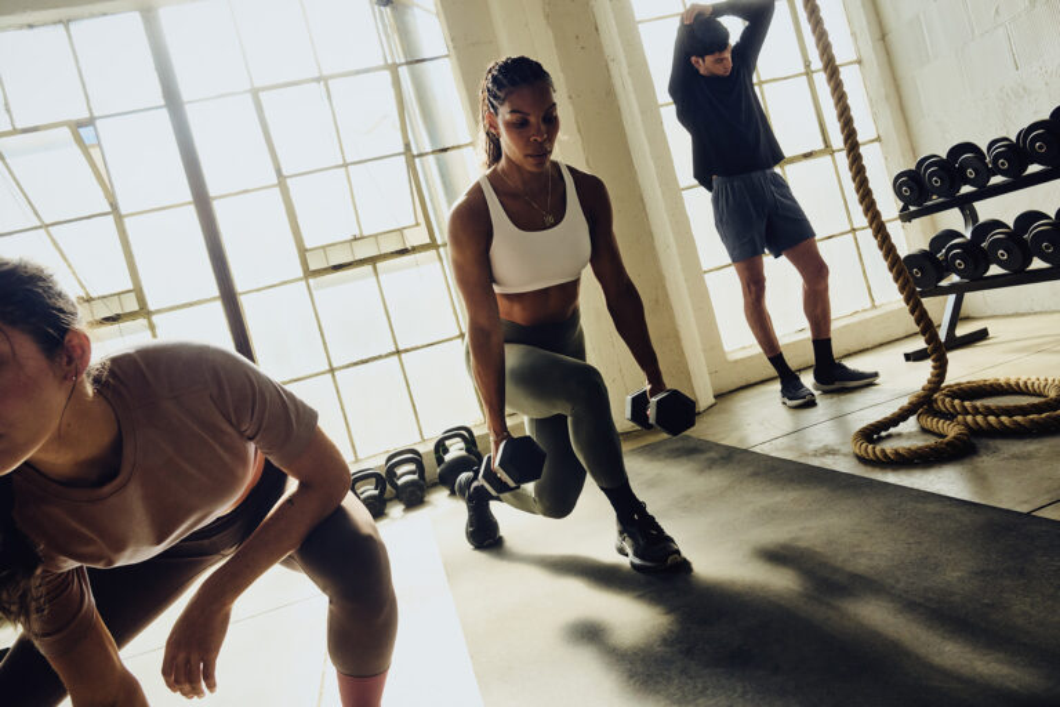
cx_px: 530
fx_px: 707
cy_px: 354
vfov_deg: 53.1
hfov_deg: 73.7
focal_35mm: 24
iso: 800
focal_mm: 24
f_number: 7.1
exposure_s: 1/500
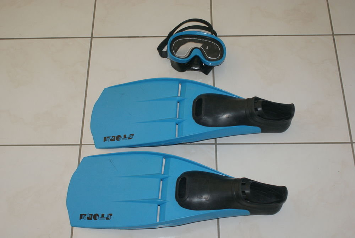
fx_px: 518
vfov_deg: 25.8
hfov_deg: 37.8
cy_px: 119
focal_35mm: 52
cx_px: 178
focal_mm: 35
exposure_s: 1/60
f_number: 5.6
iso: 400
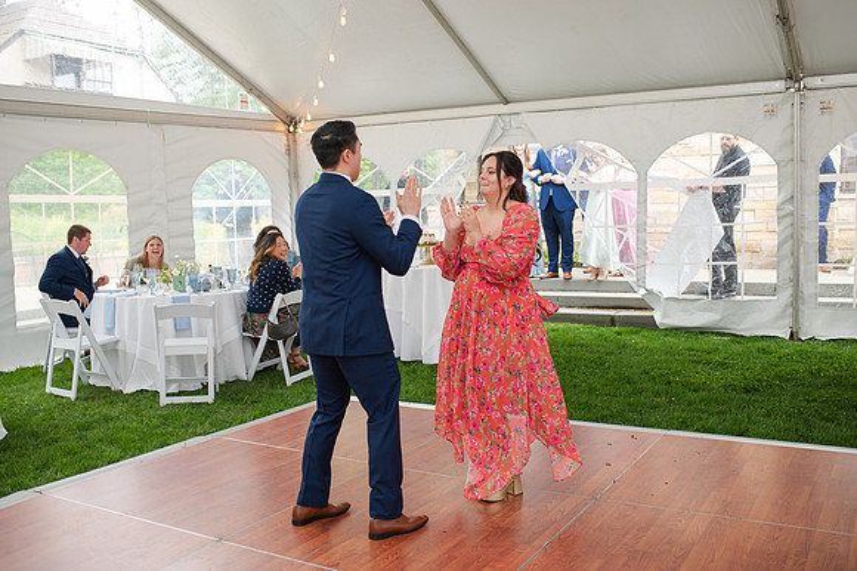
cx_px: 428
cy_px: 286
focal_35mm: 35
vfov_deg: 37.8
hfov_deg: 54.5
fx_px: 833
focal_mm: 35
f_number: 3.2
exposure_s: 1/200
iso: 800
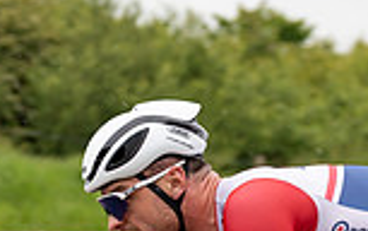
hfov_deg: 5.9
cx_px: 323
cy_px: 322
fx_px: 3584
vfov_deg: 3.7
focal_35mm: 357
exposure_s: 1/1000
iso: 320
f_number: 3.5
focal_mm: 70
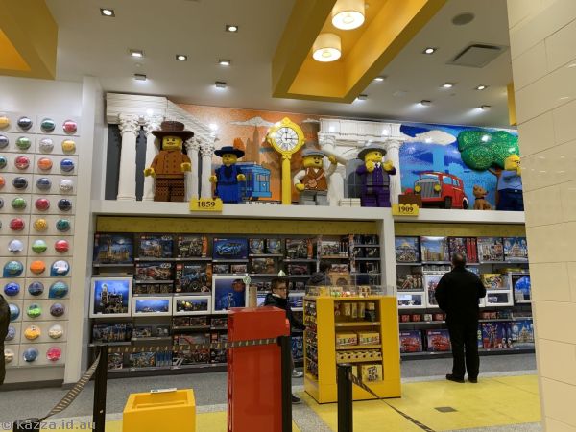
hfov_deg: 67.3
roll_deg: +0.4
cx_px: 288
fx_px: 433
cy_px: 216
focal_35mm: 26
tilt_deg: +8.1
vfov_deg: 53.1
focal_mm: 4.25
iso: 64
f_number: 1.8
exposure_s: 1/120
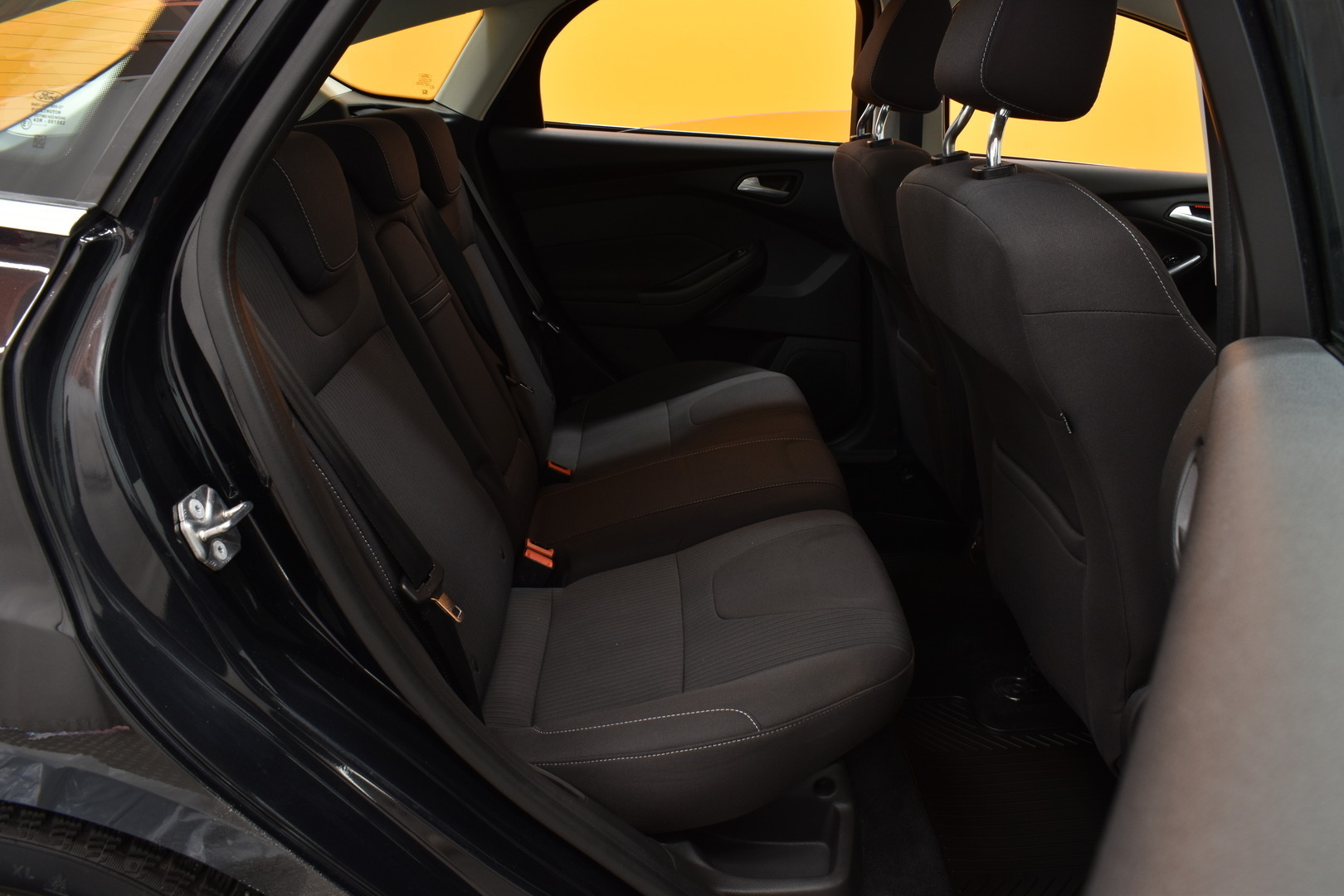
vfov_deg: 47.9
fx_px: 1008
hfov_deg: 67.4
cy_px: 448
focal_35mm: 27
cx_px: 672
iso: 320
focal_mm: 18
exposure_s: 1/5
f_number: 8
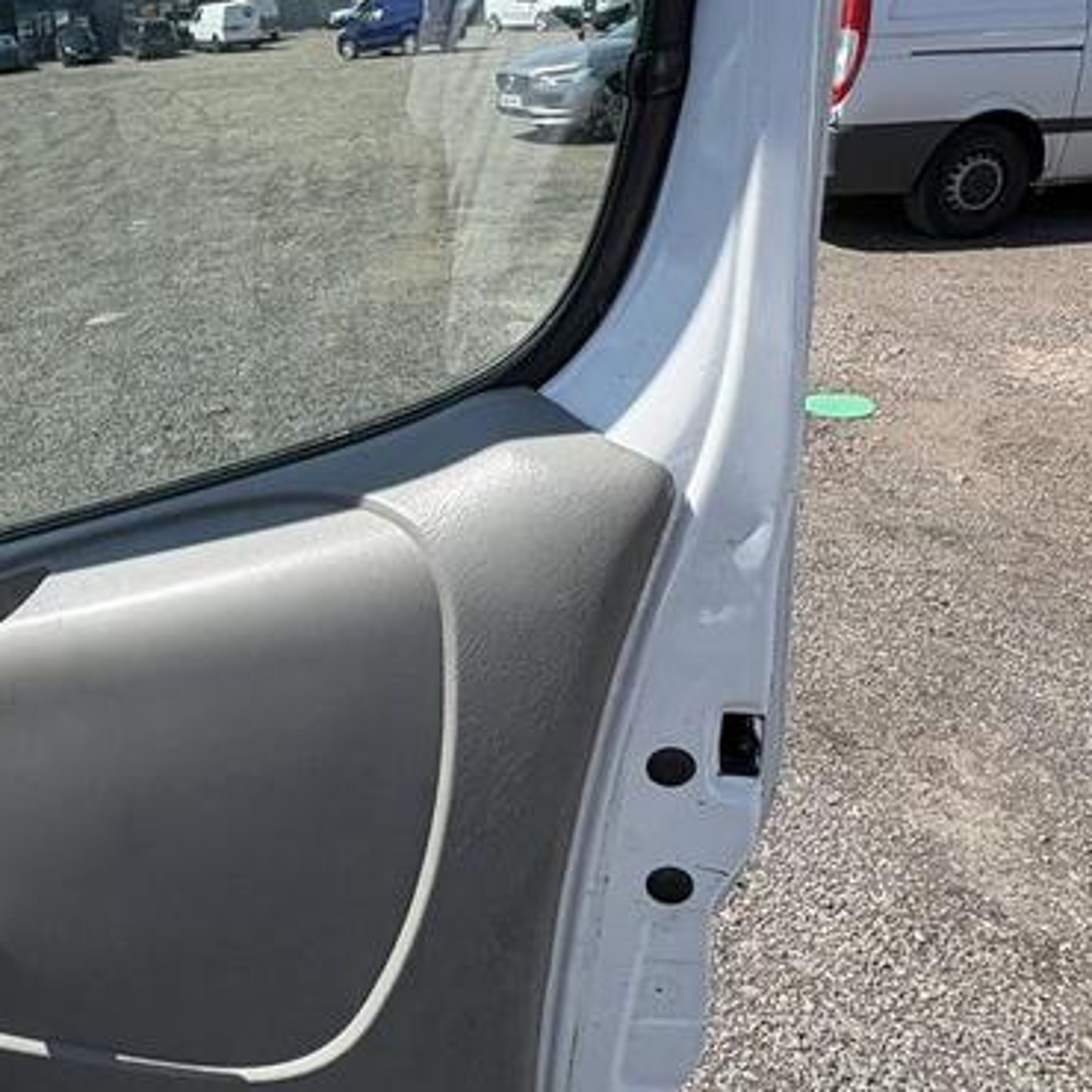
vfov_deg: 53.3
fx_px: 1071
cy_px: 398
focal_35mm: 30
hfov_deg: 51.3
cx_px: 251
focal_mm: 2.22
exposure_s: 1/1370
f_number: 2.2
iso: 50
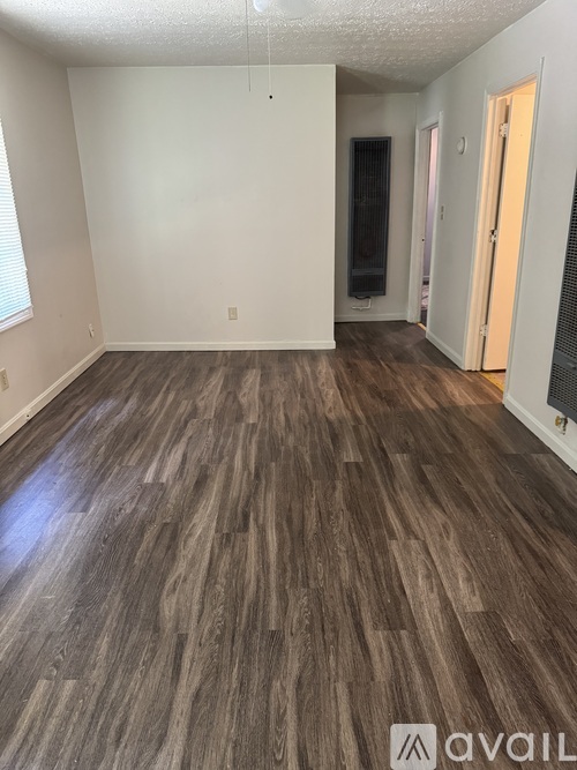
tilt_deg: -19.0
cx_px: 288
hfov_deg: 56.8
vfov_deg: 71.6
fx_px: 534
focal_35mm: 24
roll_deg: +1.8
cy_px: 385
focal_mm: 6.76
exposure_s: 1/60
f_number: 1.78
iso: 640
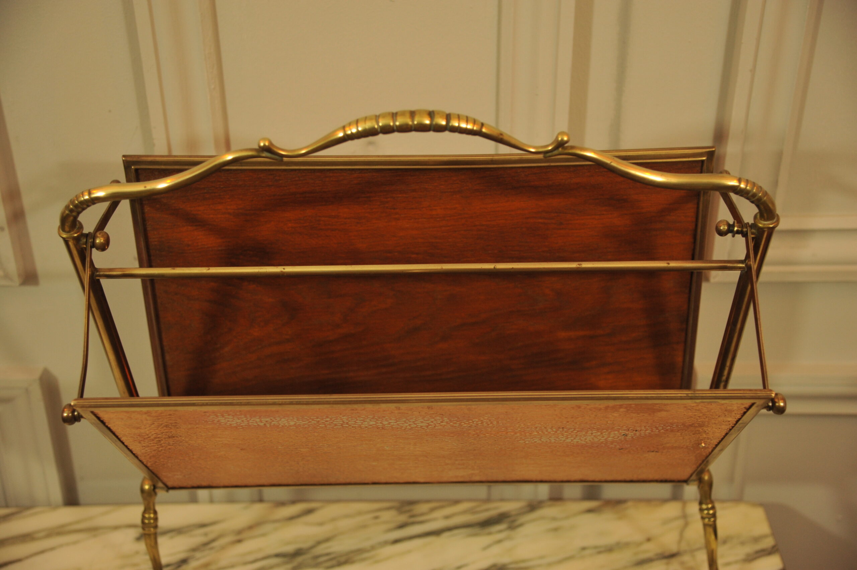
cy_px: 285
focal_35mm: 55
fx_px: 1308
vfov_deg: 24.6
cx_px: 428
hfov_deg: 36.3
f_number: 4
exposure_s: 1/125
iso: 1250
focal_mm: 55
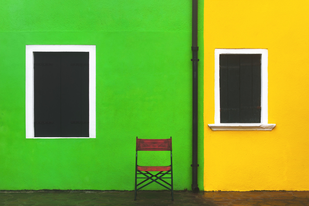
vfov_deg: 19.4
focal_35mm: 70
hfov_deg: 28.9
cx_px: 154
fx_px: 600
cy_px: 103
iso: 200
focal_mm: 70
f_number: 4.5
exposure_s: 1/125
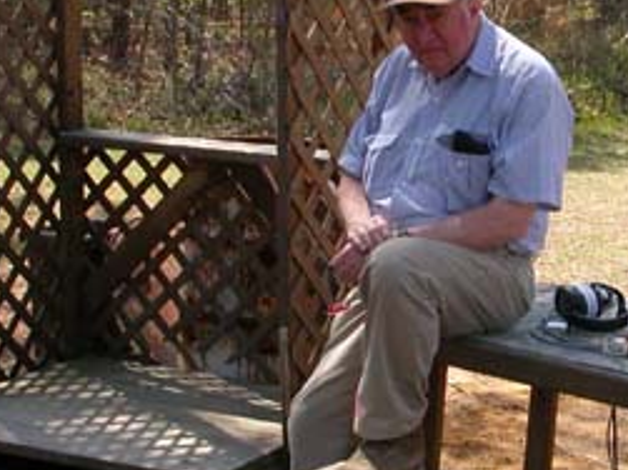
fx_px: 1596
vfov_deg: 16.8
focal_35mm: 88
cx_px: 530
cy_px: 280
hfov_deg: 21.9
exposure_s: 1/168
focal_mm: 7.5
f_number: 5.2
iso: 100
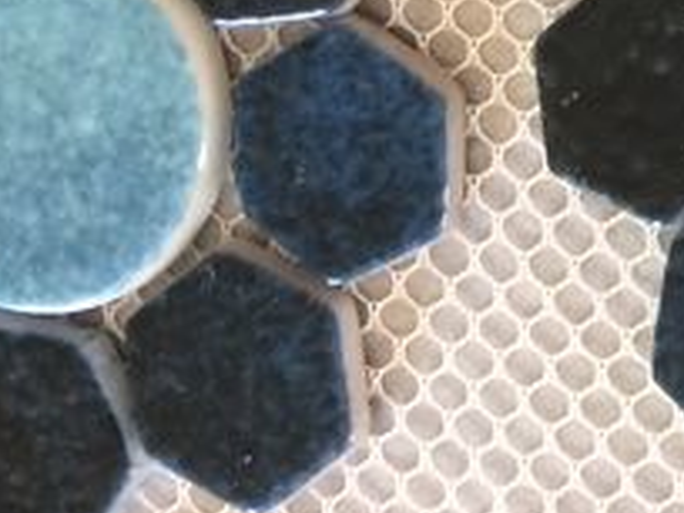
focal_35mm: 142
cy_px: -590
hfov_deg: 11.7
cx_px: 1579
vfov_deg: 9.6
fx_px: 2806
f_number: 2.2
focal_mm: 4.15
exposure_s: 1/33
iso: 125
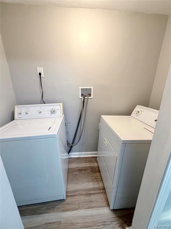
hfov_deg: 85.7
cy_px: 114
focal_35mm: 14
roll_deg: -1.1
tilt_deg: -15.4
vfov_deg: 102.1
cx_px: 86
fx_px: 92
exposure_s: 1/60
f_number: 2.2
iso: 250
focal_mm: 2.22
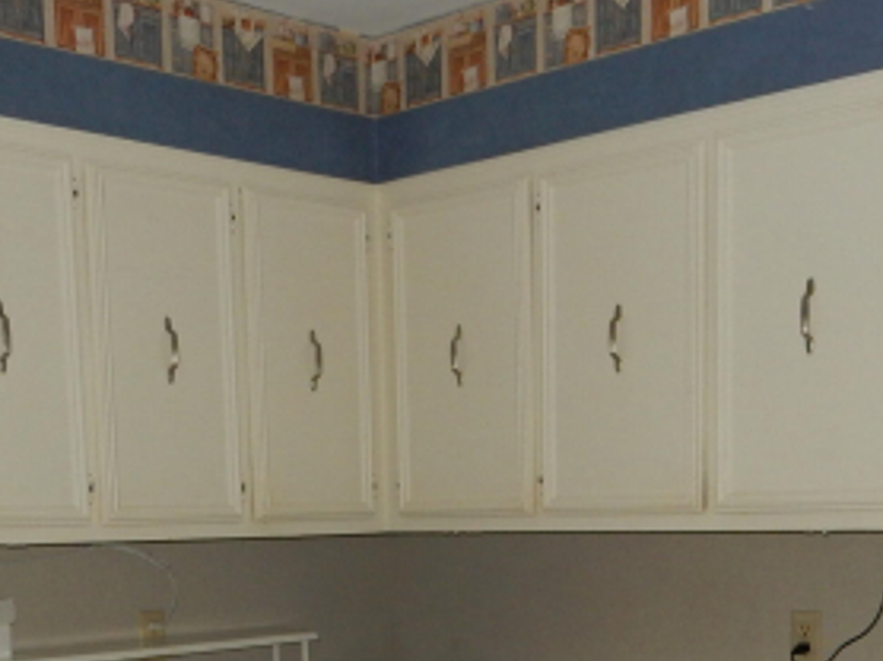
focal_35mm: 60
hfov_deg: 32.2
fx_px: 1529
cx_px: 421
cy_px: 718
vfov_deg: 23.0
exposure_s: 1/30
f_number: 3.7
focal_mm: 4.5
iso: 200
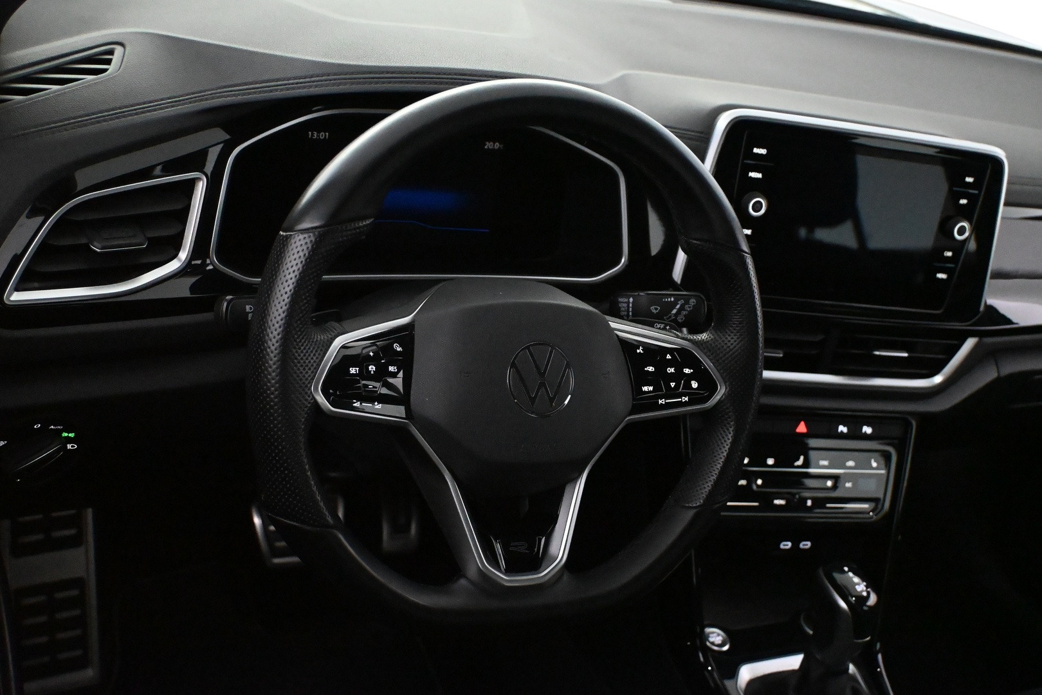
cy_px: 348
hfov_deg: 47.2
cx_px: 521
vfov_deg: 32.4
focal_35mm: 41
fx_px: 1194
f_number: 4.5
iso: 11400
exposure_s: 1/125
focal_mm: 27.5
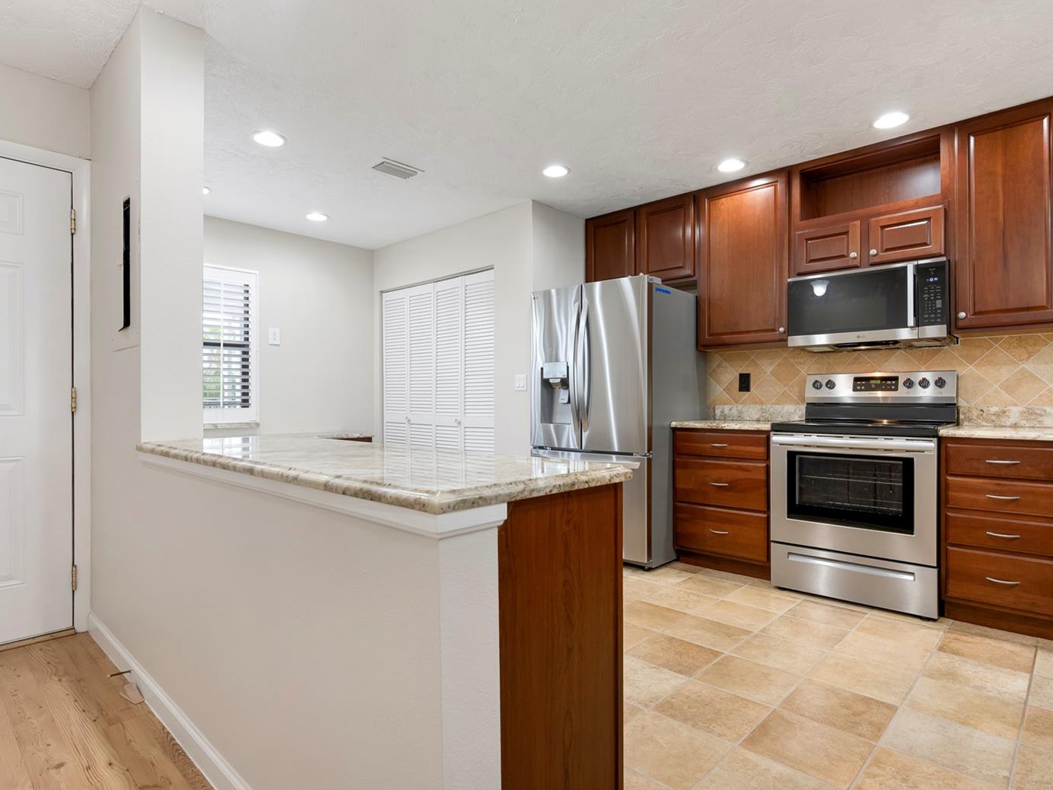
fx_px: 595
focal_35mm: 20
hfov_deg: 83.0
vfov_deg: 67.1
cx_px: 519
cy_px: 400
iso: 500
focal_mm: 17.5
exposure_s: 1/6
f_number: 8
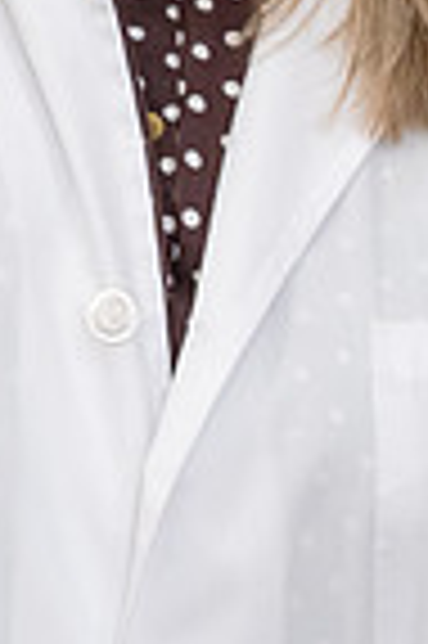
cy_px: -279
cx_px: 32
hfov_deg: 2.4
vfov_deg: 3.6
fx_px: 10117
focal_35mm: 566
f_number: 4
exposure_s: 1/80
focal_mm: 180
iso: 5000
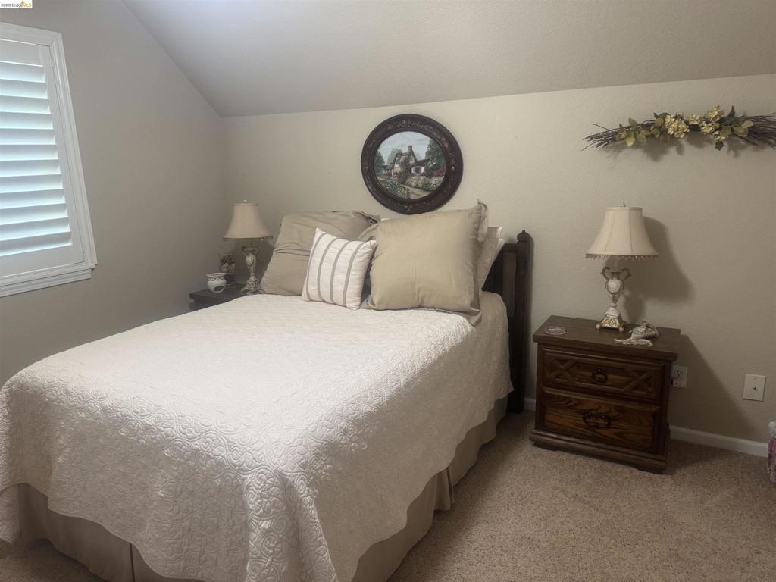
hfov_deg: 71.6
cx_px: 388
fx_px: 538
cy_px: 291
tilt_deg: -13.2
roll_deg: +1.8
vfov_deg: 56.8
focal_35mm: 24
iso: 160
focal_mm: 6.76
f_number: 1.78
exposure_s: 1/60
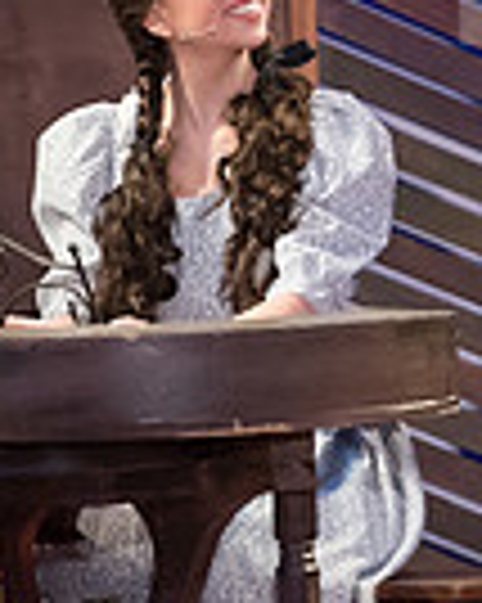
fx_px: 14478
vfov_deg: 2.4
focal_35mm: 811
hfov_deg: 1.9
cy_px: 214
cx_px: 324
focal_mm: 200
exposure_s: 1/400
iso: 3200
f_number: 3.2
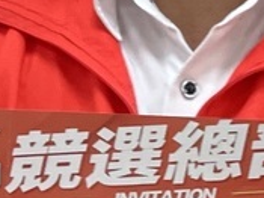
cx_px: 53
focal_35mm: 439
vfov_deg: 3.4
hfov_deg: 4.5
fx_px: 3346
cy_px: 3
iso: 160
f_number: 2.2
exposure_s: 1/120
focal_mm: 7.5
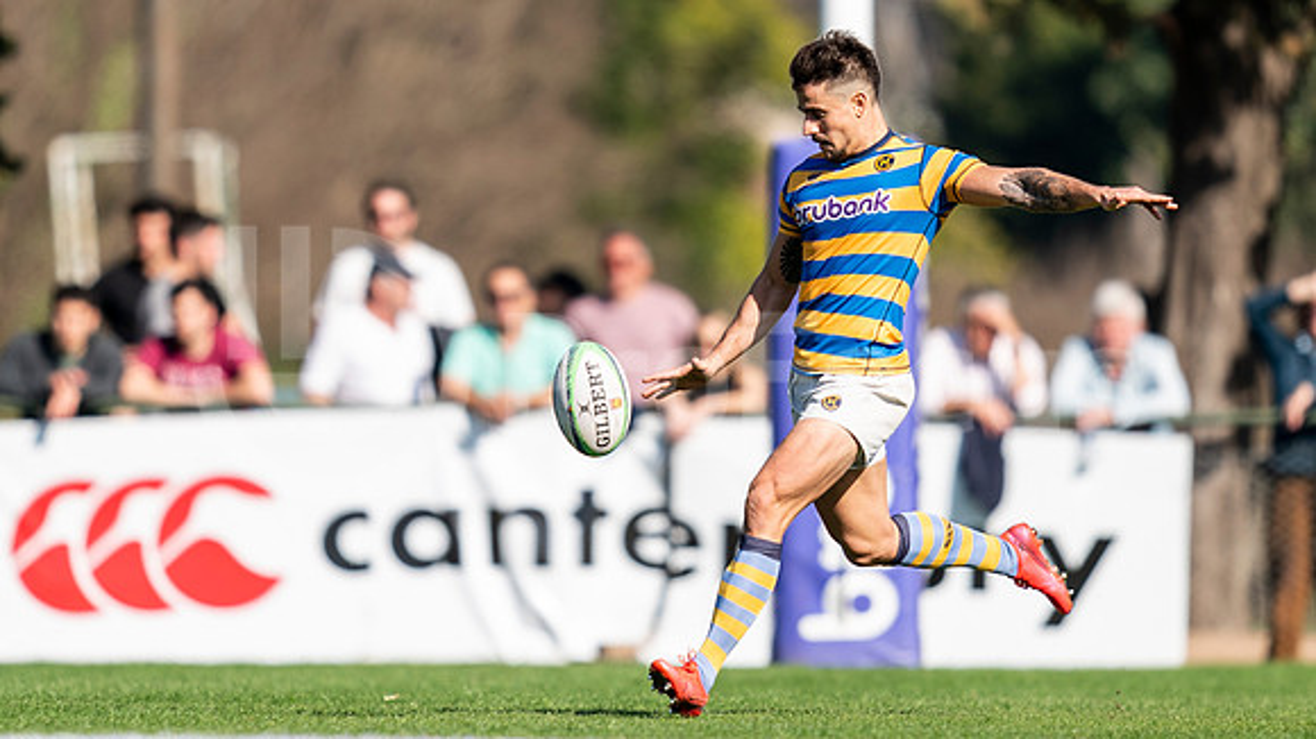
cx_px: 703
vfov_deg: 1.4
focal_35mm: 889
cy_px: 250
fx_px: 31031
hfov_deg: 2.4
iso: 100
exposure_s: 1/1250
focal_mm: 400
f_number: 2.8
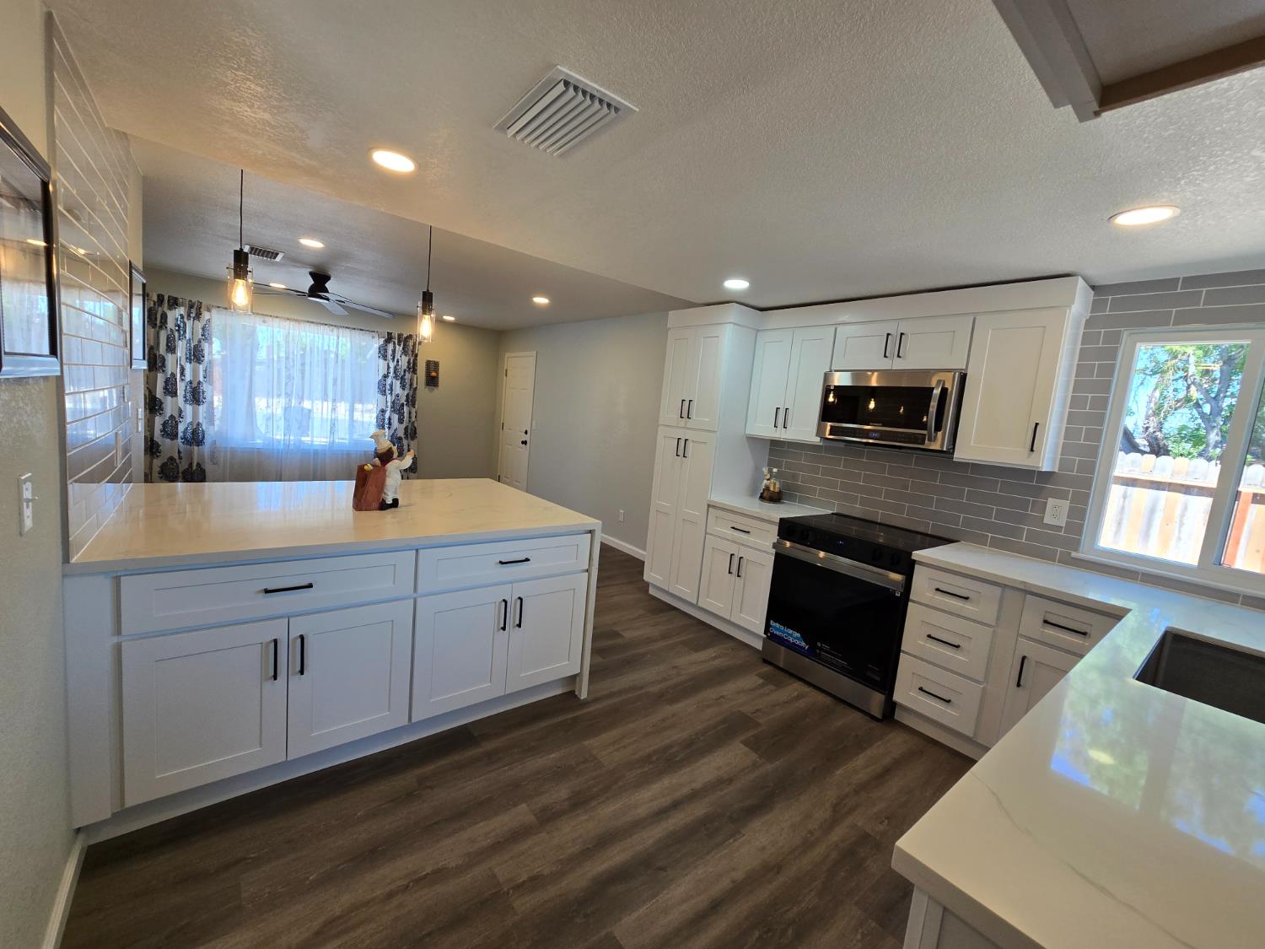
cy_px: 474
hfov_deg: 106.2
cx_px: 632
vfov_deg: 89.9
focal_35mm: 13
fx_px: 475
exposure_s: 1/120
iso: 64
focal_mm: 2.2
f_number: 2.2
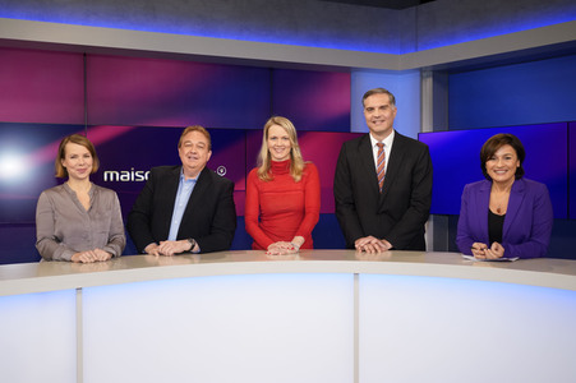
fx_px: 496
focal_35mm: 31
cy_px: 192
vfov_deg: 42.3
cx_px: 288
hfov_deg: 60.3
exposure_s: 1/125
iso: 2000
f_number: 5
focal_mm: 31
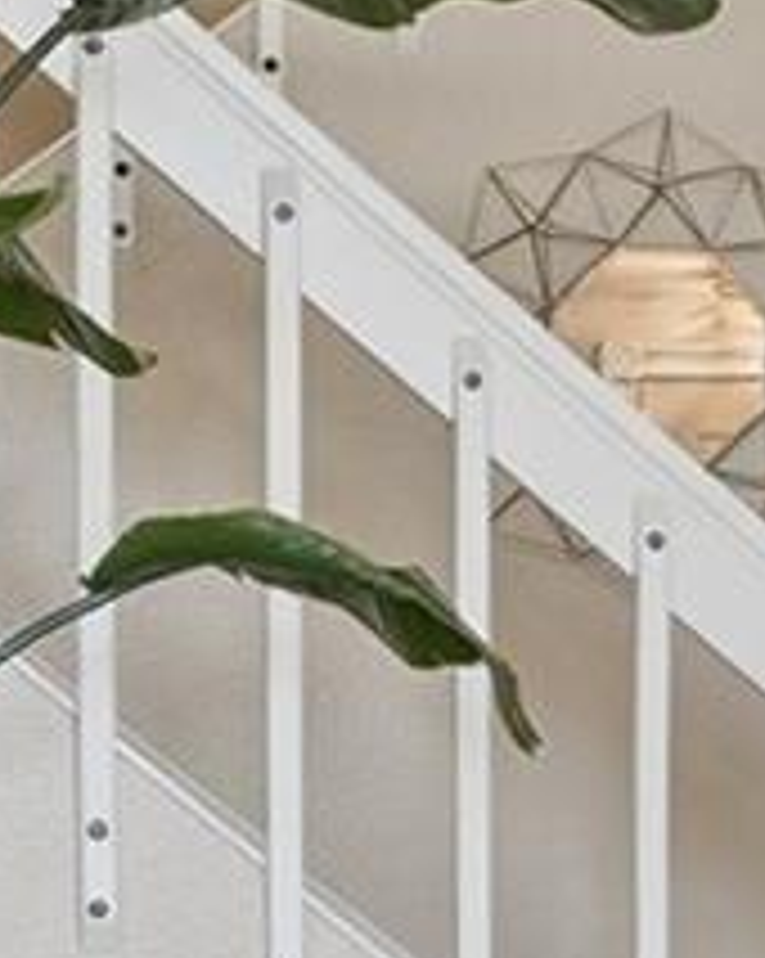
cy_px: 652
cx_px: 1454
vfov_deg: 17.0
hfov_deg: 12.3
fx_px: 3203
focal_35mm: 113
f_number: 8
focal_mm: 16
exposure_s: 1/30
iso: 400
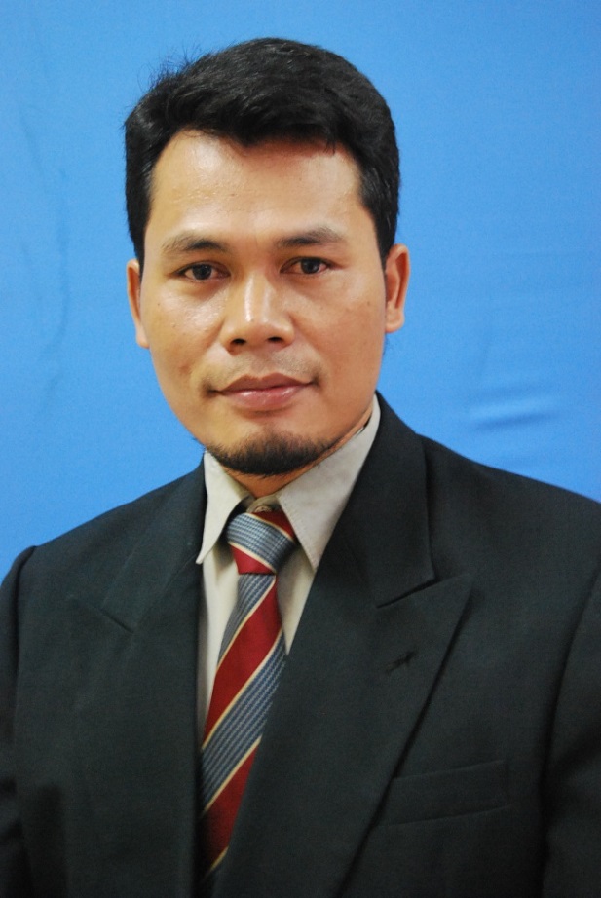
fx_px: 1274
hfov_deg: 26.6
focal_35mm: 51
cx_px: 300
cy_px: 449
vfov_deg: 38.8
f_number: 4.5
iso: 1600
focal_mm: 34
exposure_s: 1/13
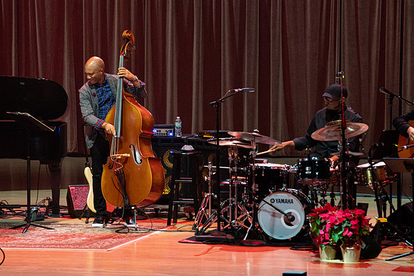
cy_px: 138
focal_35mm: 276
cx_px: 128
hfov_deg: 7.4
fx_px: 3179
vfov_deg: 5.0
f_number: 6.3
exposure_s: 1/250
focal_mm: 200
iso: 2500
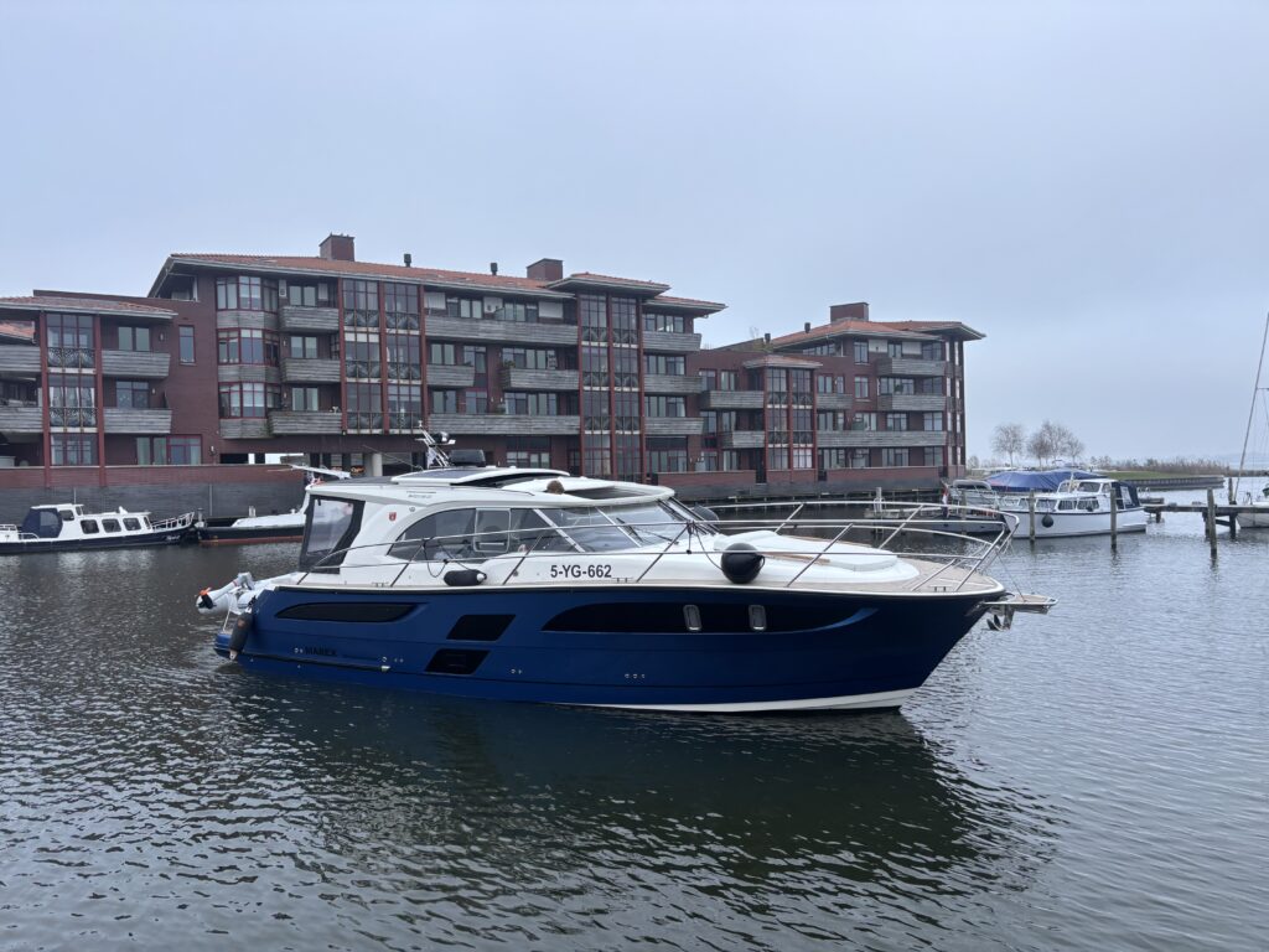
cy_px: 476
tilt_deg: +0.6
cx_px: 634
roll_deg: +1.2
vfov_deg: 53.1
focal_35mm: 26
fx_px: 953
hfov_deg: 67.3
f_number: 1.6
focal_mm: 5.96
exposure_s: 1/121
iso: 32
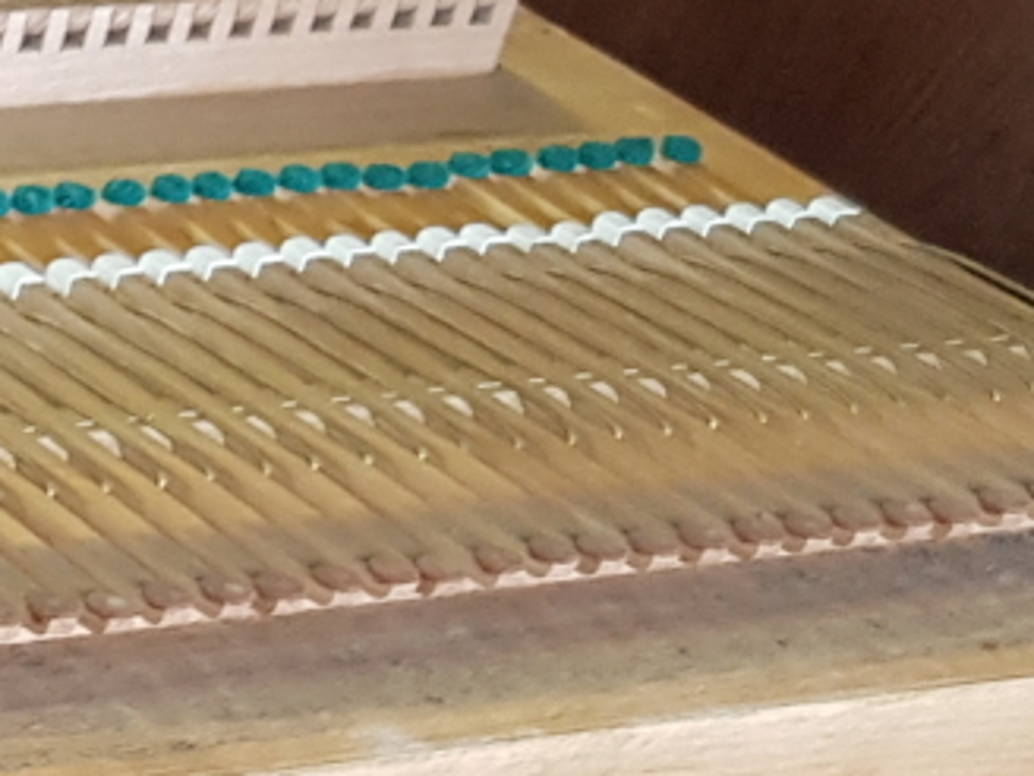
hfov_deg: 13.1
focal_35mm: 127
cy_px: 1369
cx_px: -1116
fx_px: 3794
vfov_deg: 11.0
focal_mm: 4.2
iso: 200
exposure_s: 1/50
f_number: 1.7
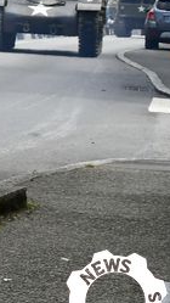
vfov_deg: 11.5
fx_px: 1459
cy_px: -94
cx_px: -526
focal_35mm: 182
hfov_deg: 5.7
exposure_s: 1/200
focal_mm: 24
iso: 100
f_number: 9
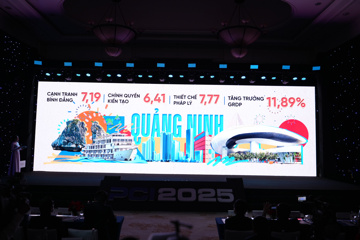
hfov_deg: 61.9
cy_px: 120
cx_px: 180
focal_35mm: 30
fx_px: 300
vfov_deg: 43.6
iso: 640
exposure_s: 1/125
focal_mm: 30
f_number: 2.8
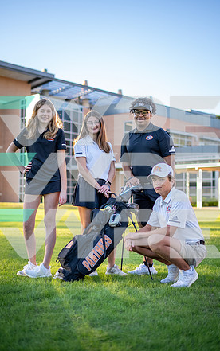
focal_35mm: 52
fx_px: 498
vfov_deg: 38.9
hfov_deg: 24.9
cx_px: 106
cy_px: 177
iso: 400
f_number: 1.8
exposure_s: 1/1600
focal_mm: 50
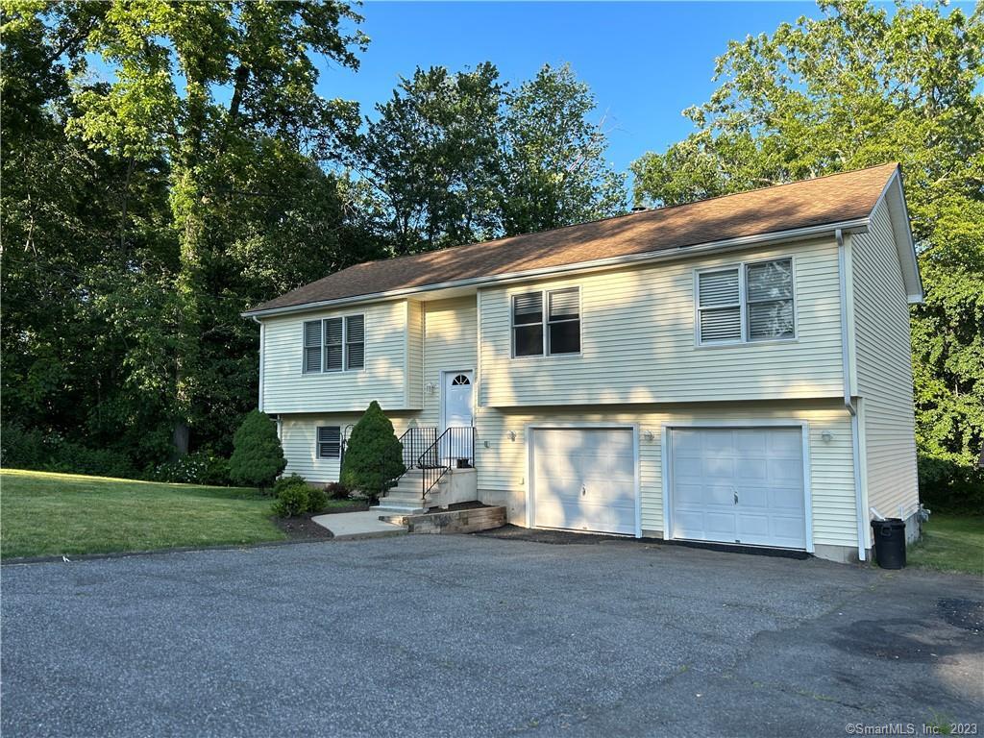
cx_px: 492
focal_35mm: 26
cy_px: 369
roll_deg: +0.2
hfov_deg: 67.3
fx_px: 739
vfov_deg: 53.1
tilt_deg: +5.7
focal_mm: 5.7
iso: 50
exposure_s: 1/1344
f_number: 1.5
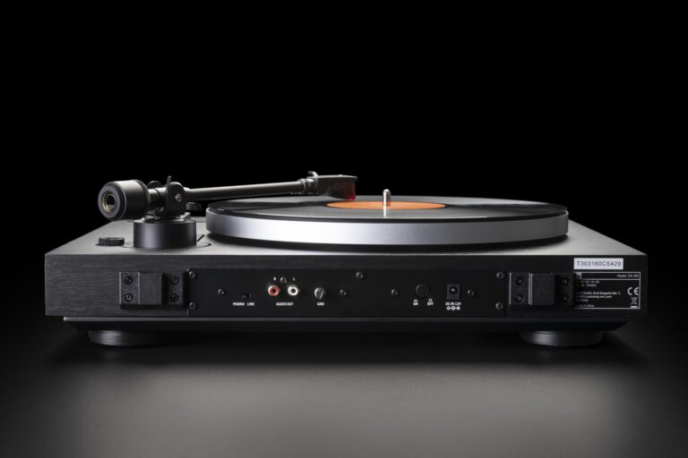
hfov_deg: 28.8
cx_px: 344
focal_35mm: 70
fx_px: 1338
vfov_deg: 19.5
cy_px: 229
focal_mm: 70
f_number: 14
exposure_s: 1/125
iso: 100
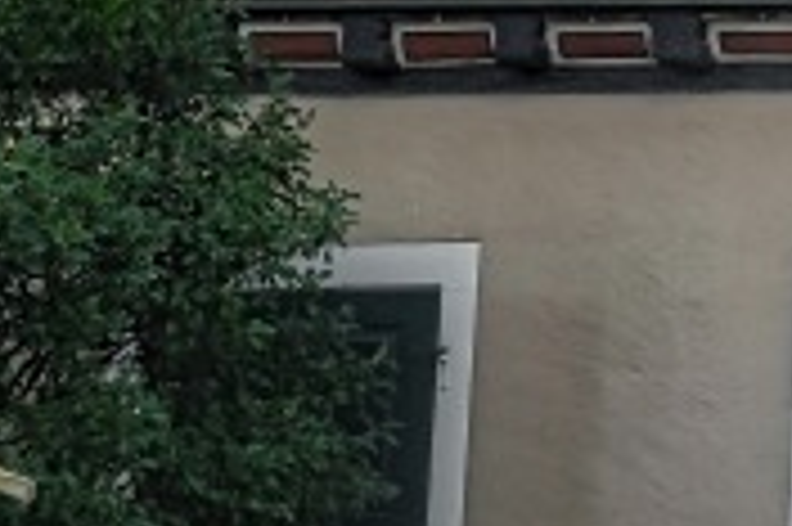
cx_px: 2304
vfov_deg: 3.4
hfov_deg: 5.0
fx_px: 8682
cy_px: -1164
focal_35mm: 395
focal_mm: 58
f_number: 8
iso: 200
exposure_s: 1/250
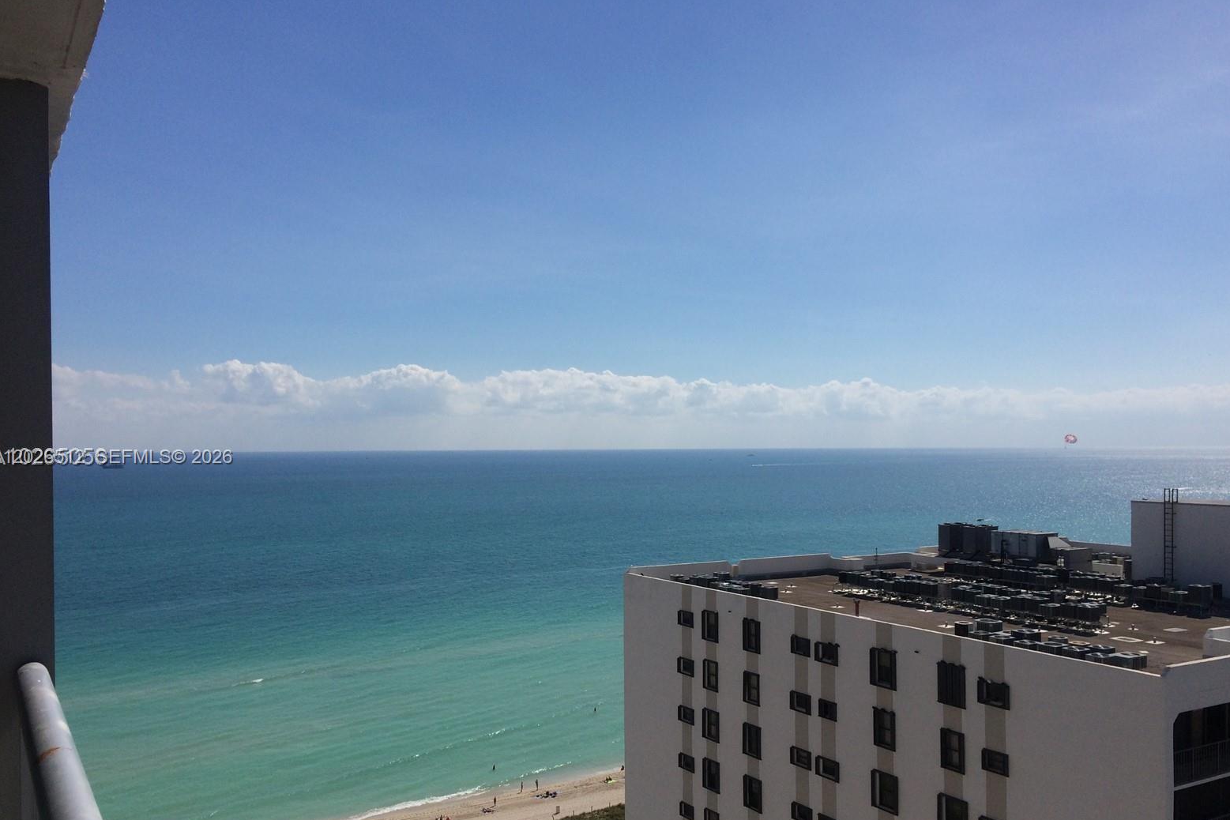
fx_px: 1059
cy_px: 458
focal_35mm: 31
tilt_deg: -0.7
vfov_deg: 42.3
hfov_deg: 60.3
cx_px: 619
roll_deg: +0.7
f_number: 2.2
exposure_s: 1/5882
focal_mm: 4.15
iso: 32
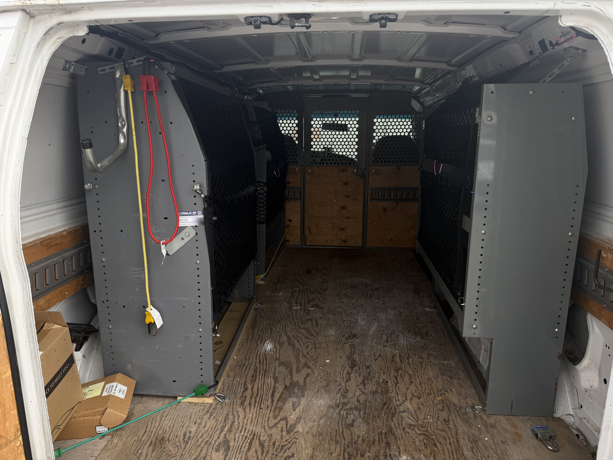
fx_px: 425
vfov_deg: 56.8
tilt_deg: -13.5
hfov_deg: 71.6
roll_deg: +0.3
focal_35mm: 24
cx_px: 306
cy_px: 230
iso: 80
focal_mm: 6.76
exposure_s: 1/1174
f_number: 1.78
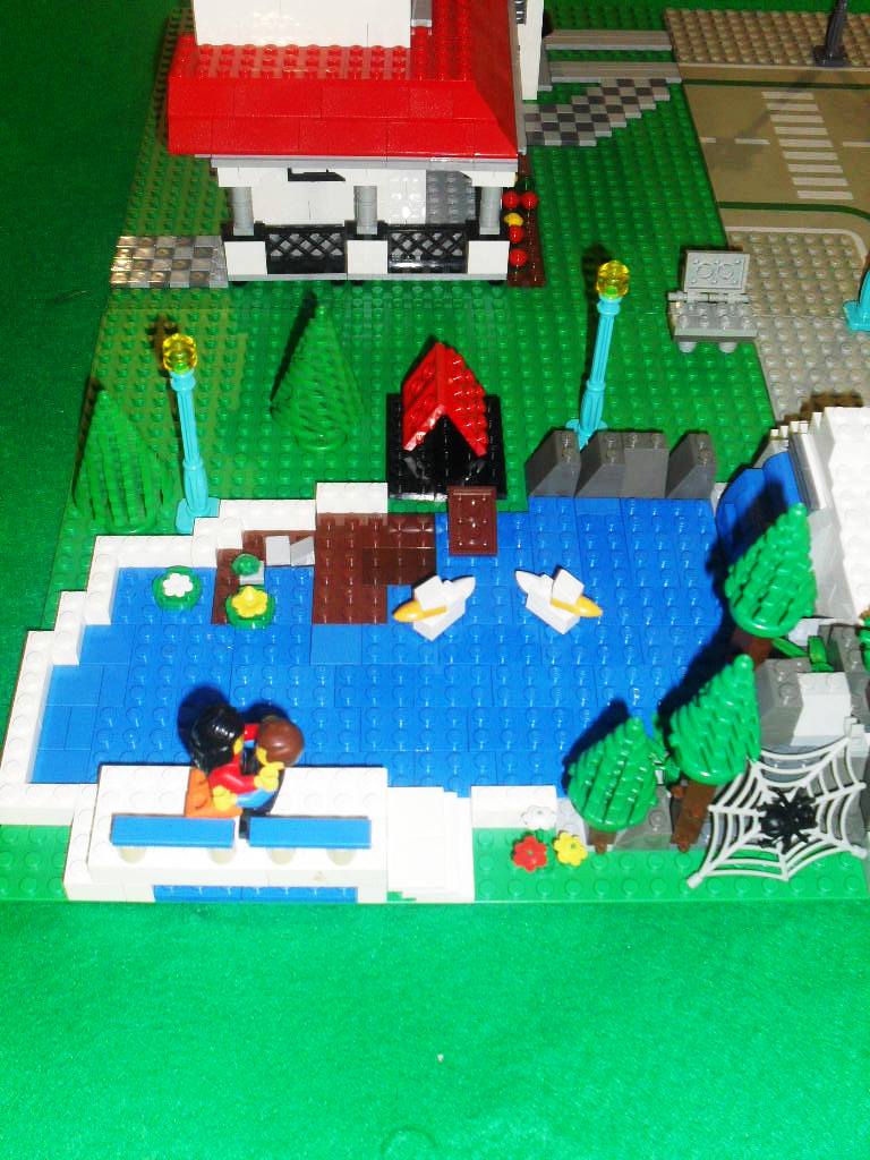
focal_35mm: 42
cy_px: 580
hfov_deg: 34.3
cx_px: 435
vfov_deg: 44.8
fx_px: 1407
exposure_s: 1/45
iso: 200
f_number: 3.6
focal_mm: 7.5
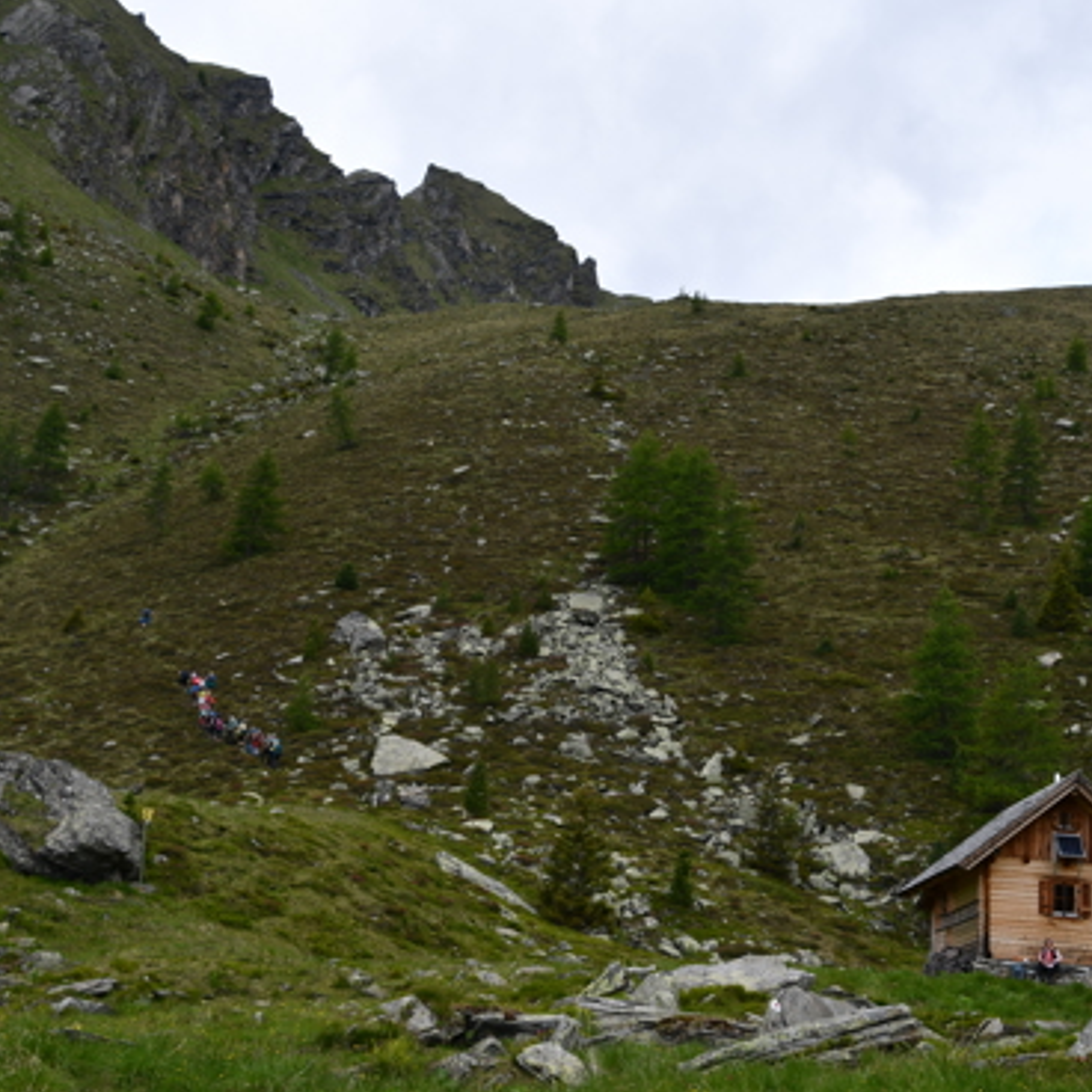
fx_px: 2213
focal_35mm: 62
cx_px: 680
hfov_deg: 27.6
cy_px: 542
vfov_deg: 27.7
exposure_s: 1/250
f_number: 8
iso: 160
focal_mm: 32
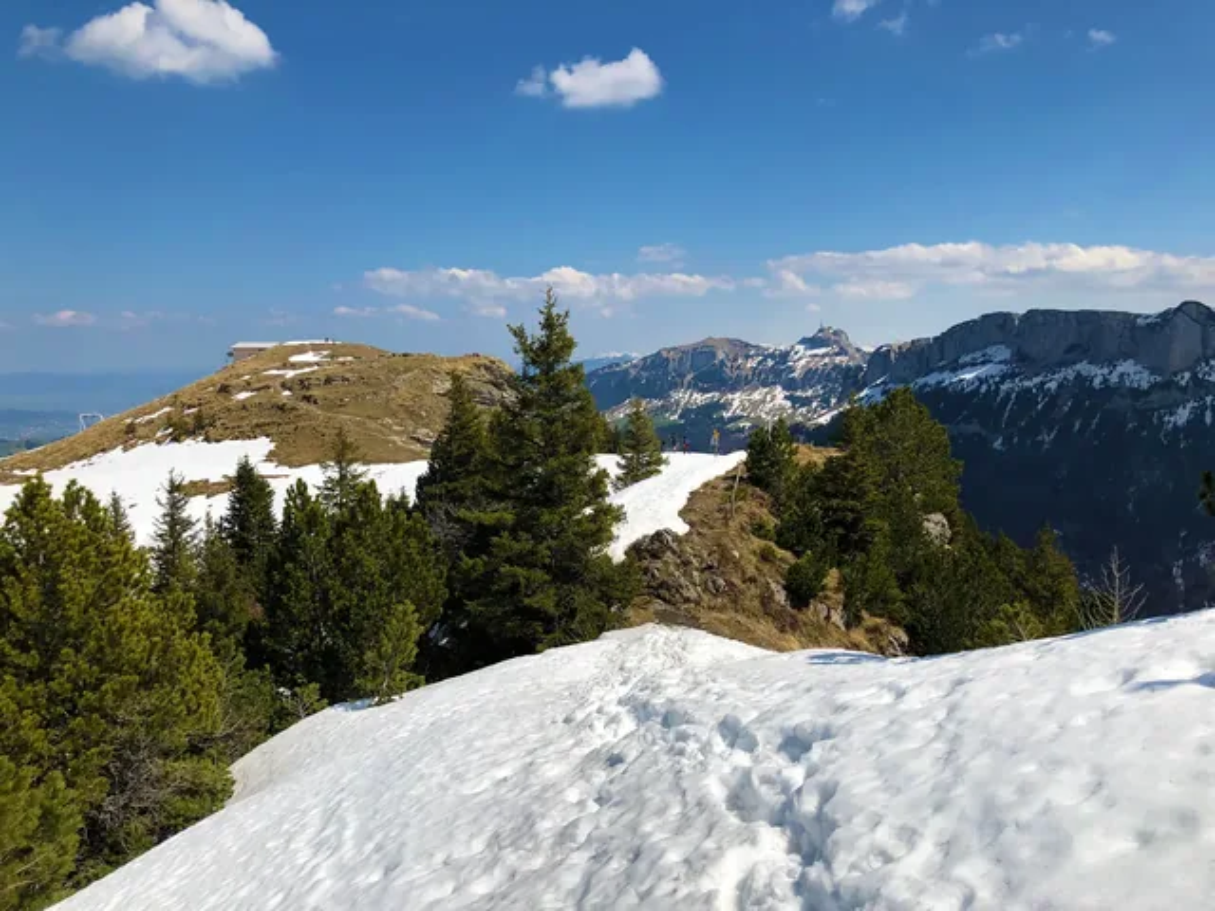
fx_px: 983
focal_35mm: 28
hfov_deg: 63.4
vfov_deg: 49.7
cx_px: 608
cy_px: 456
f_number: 1.8
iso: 20
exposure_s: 1/3690
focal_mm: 4
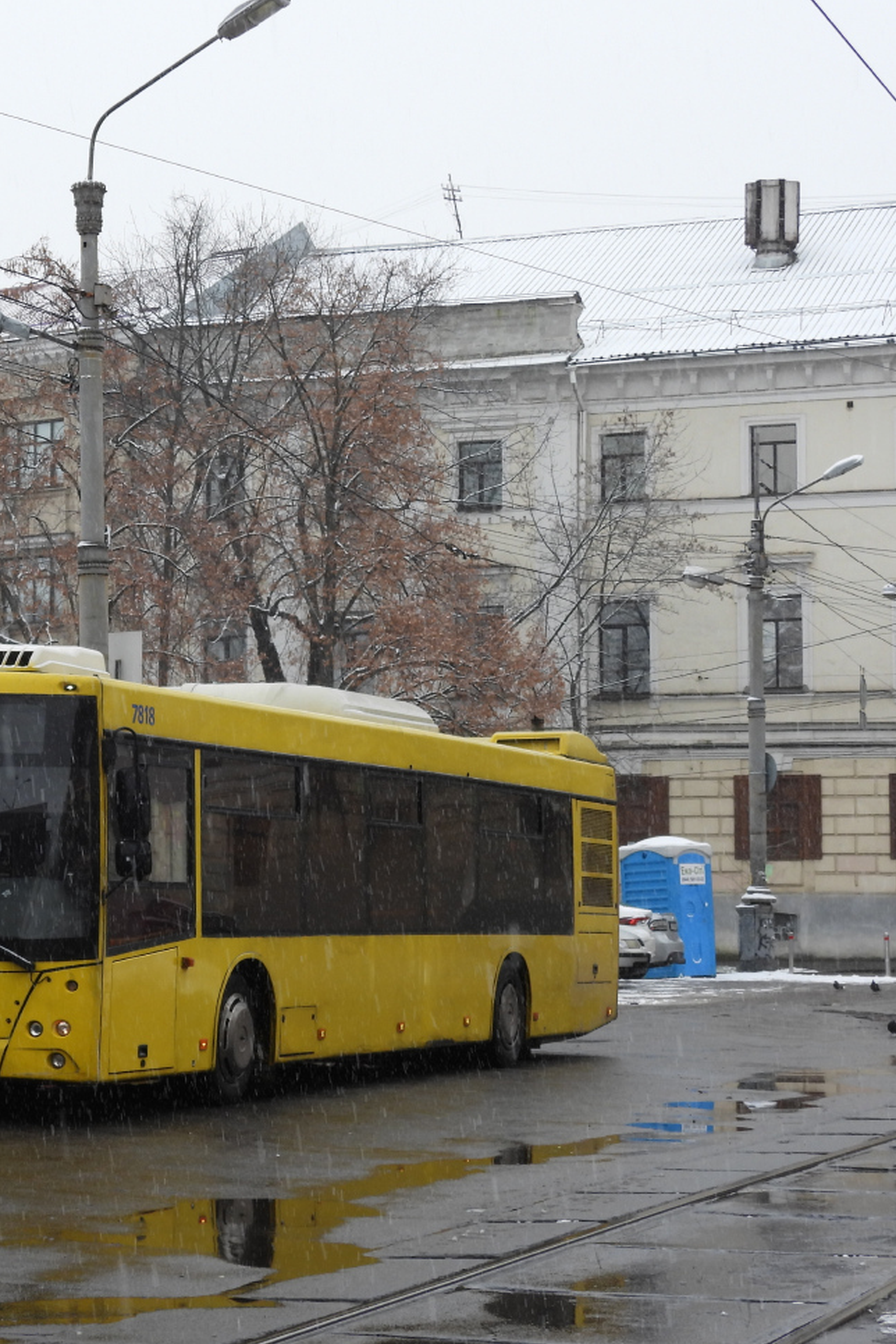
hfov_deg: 16.1
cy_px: 677
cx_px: 146
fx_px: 3136
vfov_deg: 24.2
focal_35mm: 84
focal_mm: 10.7
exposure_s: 1/80
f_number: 4.5
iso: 100
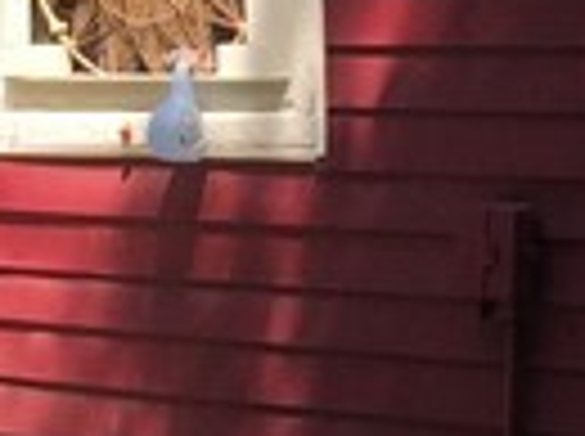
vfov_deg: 6.4
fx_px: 3863
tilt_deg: +1.1
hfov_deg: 8.7
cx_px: 194
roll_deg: -2.6
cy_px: 13
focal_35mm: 229
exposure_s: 1/920
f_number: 2.2
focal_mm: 4.15
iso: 32
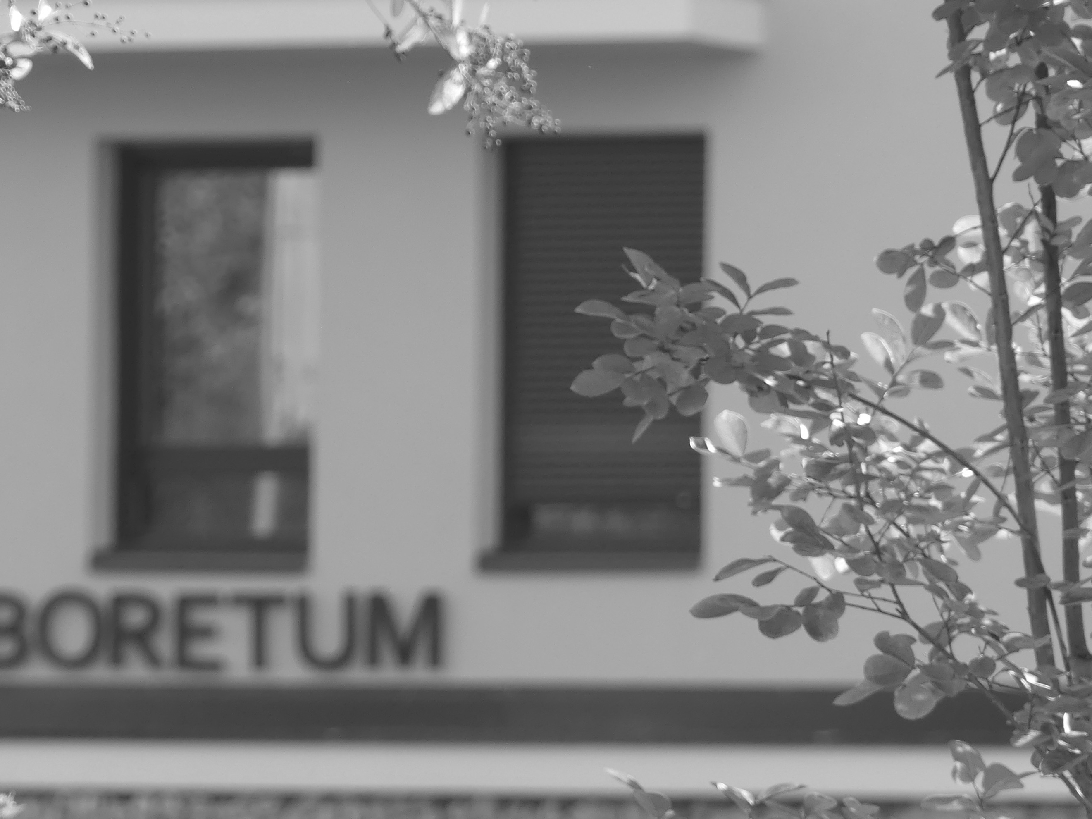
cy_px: 442
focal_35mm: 371
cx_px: 355
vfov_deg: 4.0
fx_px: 11703
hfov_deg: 5.3
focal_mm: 44
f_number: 3.2
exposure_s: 1/320
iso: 100
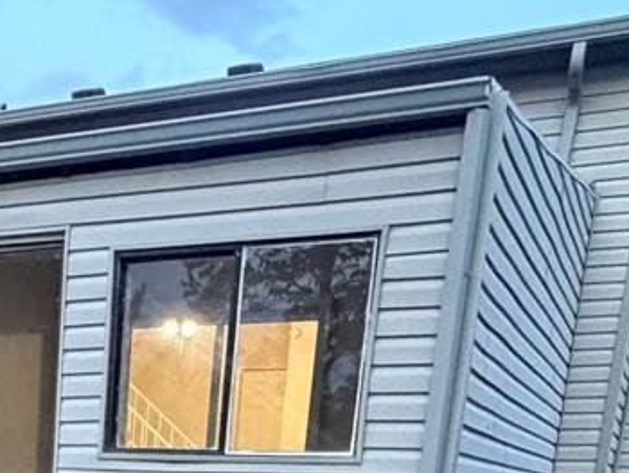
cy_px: 800
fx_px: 1164
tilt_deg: -15.1
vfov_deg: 18.8
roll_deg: -1.3
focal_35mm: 64
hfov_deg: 28.1
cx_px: -25
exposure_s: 1/60
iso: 1000
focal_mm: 2.22
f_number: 2.2
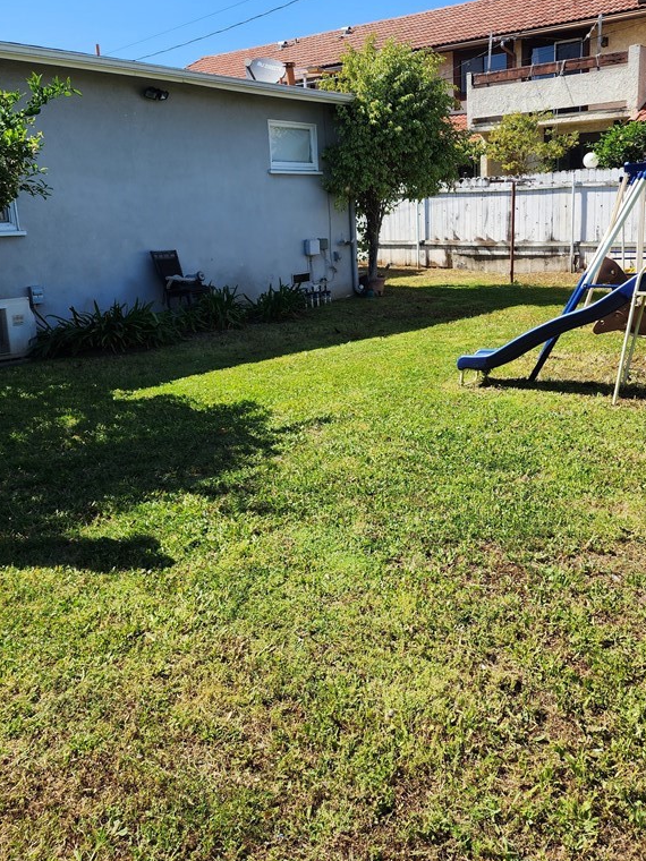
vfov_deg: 58.2
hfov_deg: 45.0
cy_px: 384
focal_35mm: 31
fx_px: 771
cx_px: 409
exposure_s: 1/688
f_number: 1.8
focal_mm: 6.4
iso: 12
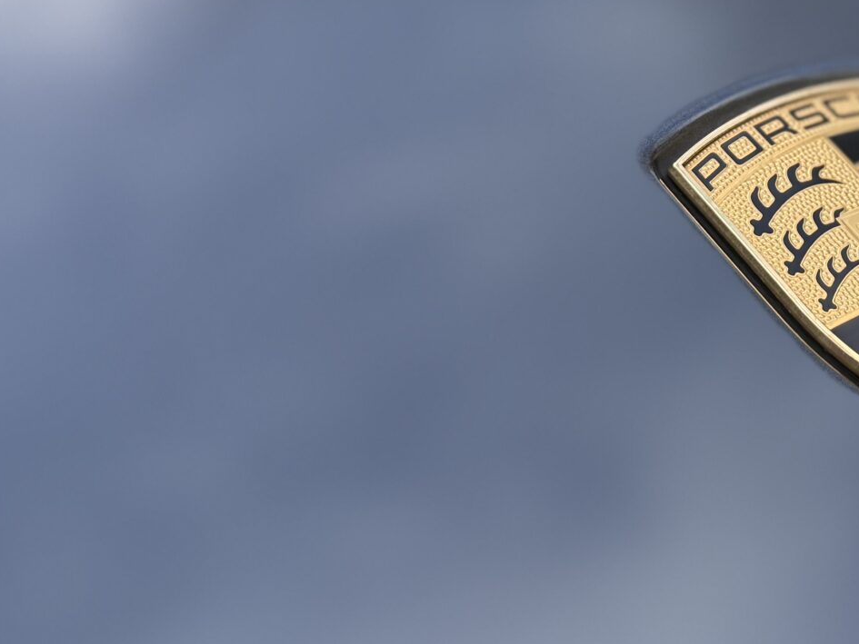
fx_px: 1613
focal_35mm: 65
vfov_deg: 21.9
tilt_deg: -17.2
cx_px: 834
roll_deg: -1.0
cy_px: 36
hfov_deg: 28.2
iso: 100
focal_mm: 6.76
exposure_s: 1/1314
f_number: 1.78
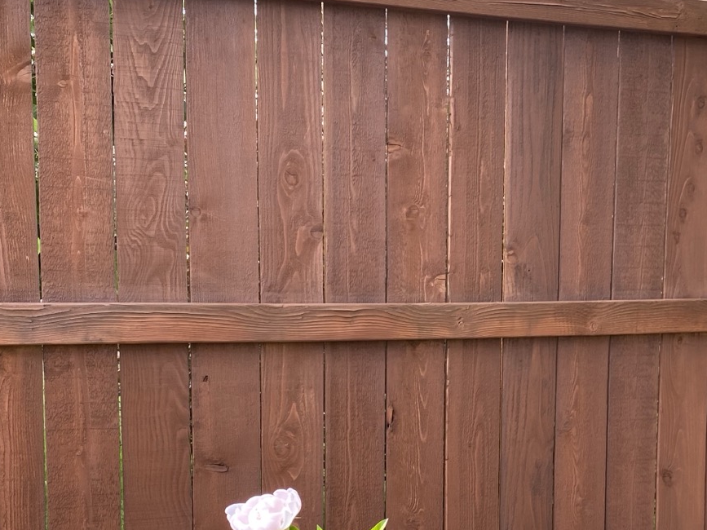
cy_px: 409
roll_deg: -1.7
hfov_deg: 35.3
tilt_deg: -6.3
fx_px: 1103
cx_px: 450
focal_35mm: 54
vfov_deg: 26.6
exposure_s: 1/203
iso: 32
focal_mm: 4.25
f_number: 1.8
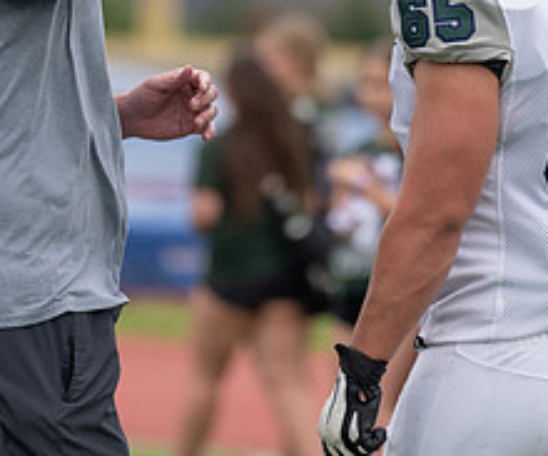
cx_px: 279
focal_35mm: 729
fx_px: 12009
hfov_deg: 2.6
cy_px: 63
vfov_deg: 2.2
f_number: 2.8
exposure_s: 1/1250
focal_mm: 200
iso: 250
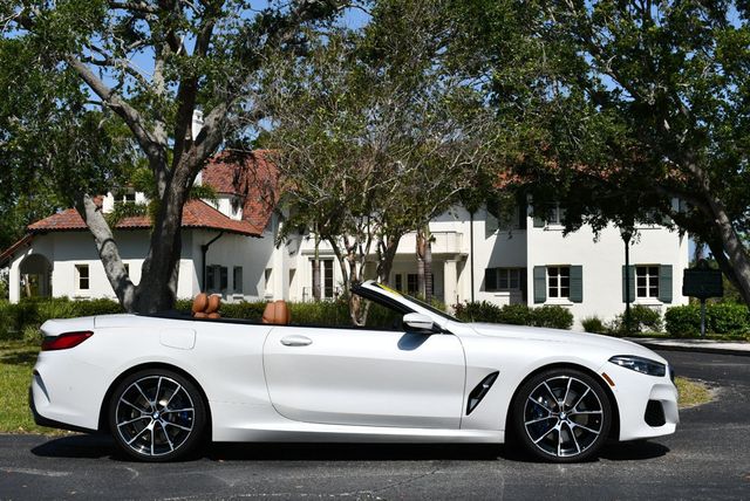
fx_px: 1251
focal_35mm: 60
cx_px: 375
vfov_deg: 22.7
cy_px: 250
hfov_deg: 33.4
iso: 100
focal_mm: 30
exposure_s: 1/400
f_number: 10
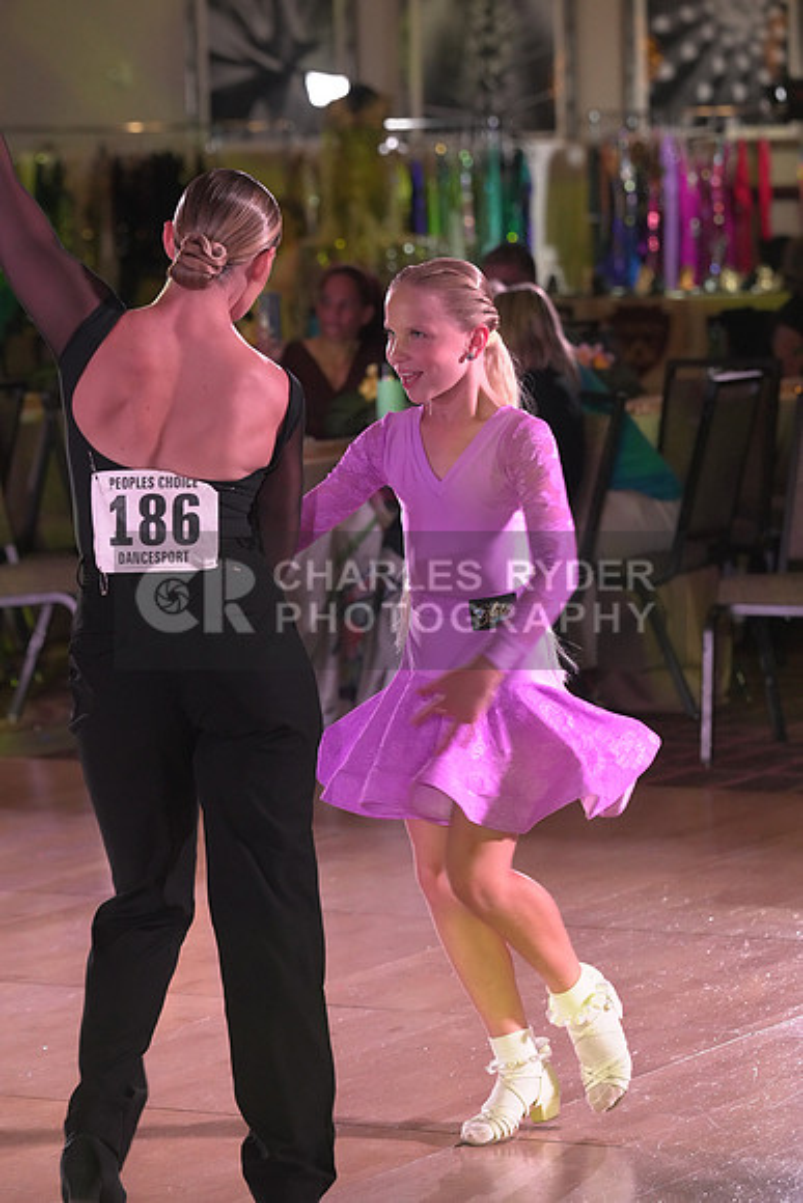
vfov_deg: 13.6
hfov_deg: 9.1
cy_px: 602
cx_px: 402
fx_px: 5049
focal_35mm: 151
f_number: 6.3
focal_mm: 151
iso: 5000
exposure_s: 1/320
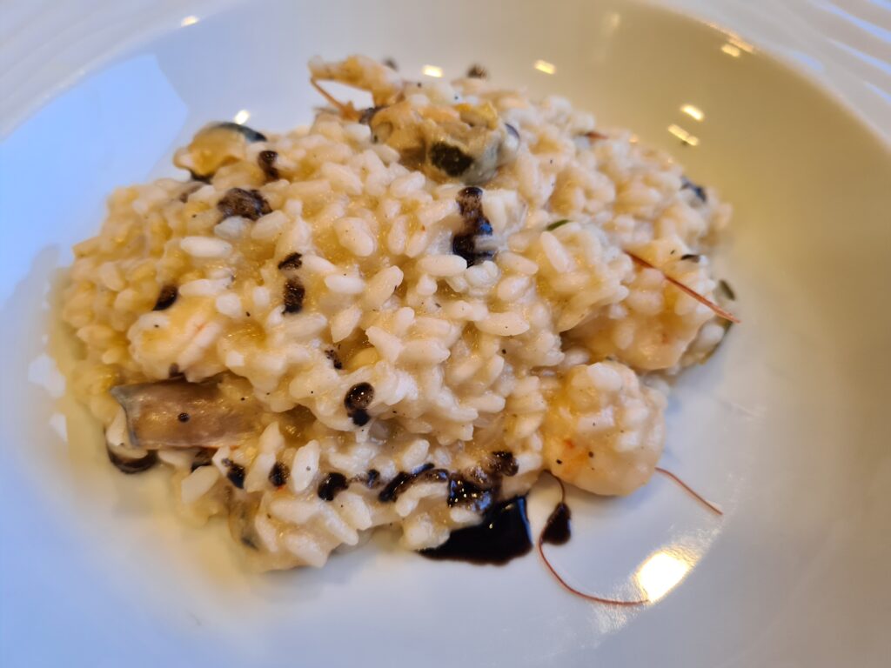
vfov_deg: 53.1
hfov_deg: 67.3
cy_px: 334
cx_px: 446
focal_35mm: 26
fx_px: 669
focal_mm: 5.4
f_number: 1.8
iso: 200
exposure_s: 1/50
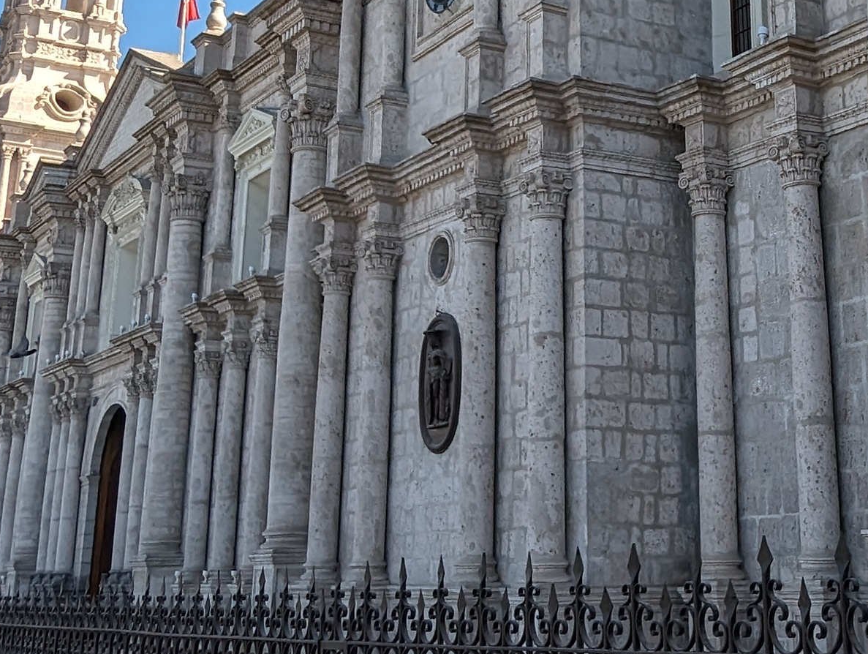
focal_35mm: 55
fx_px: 1381
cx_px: 662
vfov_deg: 26.0
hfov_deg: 34.1
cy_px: 97
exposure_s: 1/1080
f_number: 2.2
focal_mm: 2.35
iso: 64
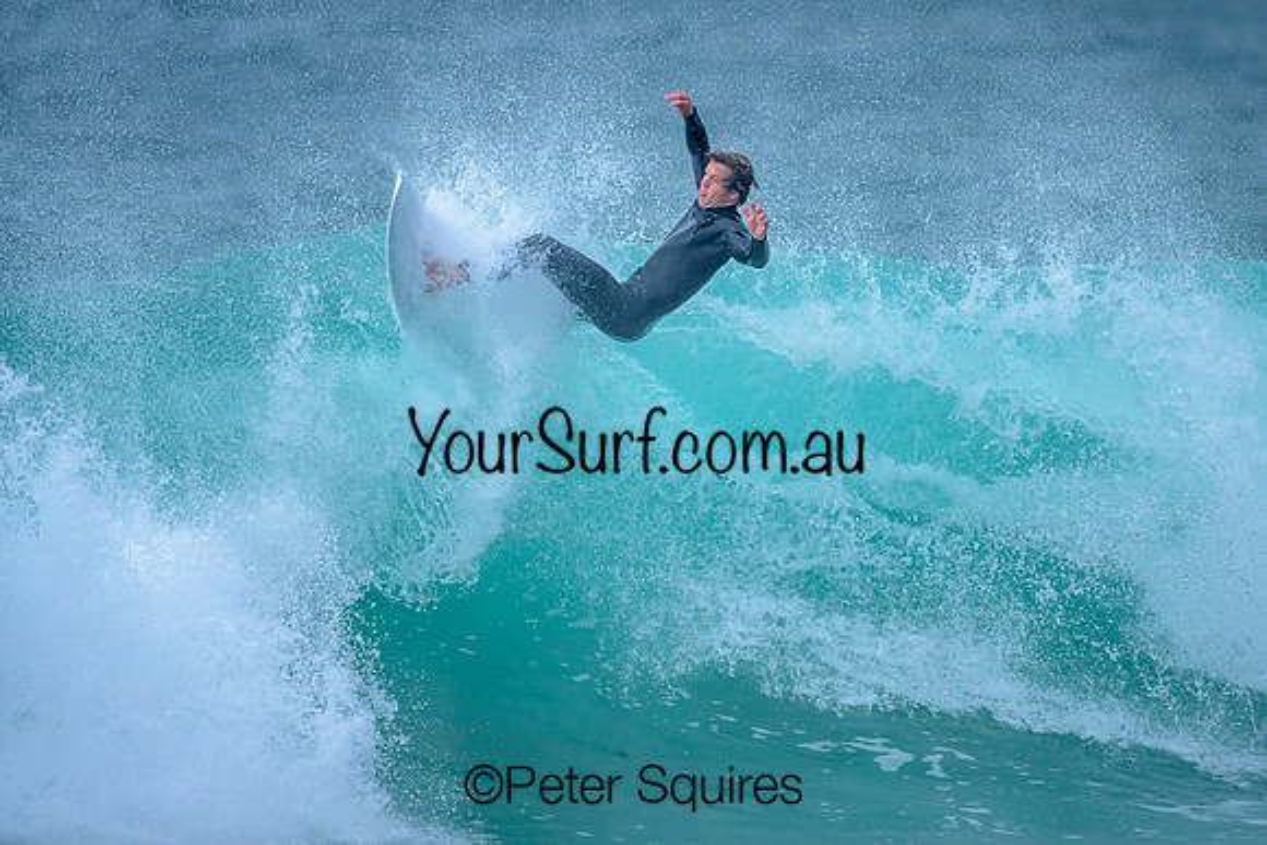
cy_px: 443
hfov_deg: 1.9
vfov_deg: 1.3
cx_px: 648
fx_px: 38523
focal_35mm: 1094
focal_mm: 800
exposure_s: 1/2000
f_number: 6.3
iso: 640
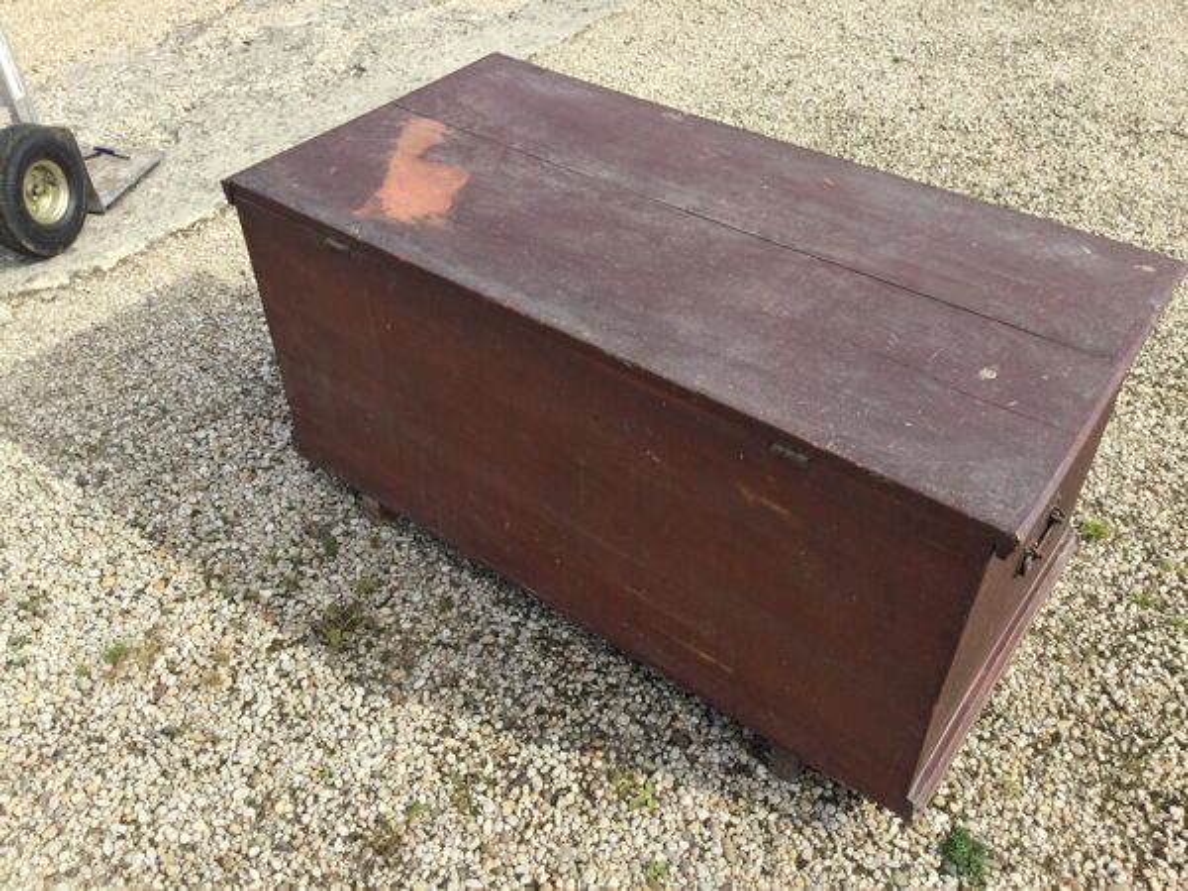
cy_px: 446
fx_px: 1064
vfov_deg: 45.4
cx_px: 594
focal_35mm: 31
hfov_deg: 58.4
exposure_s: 1/529
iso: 25
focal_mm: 3.3
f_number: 2.4
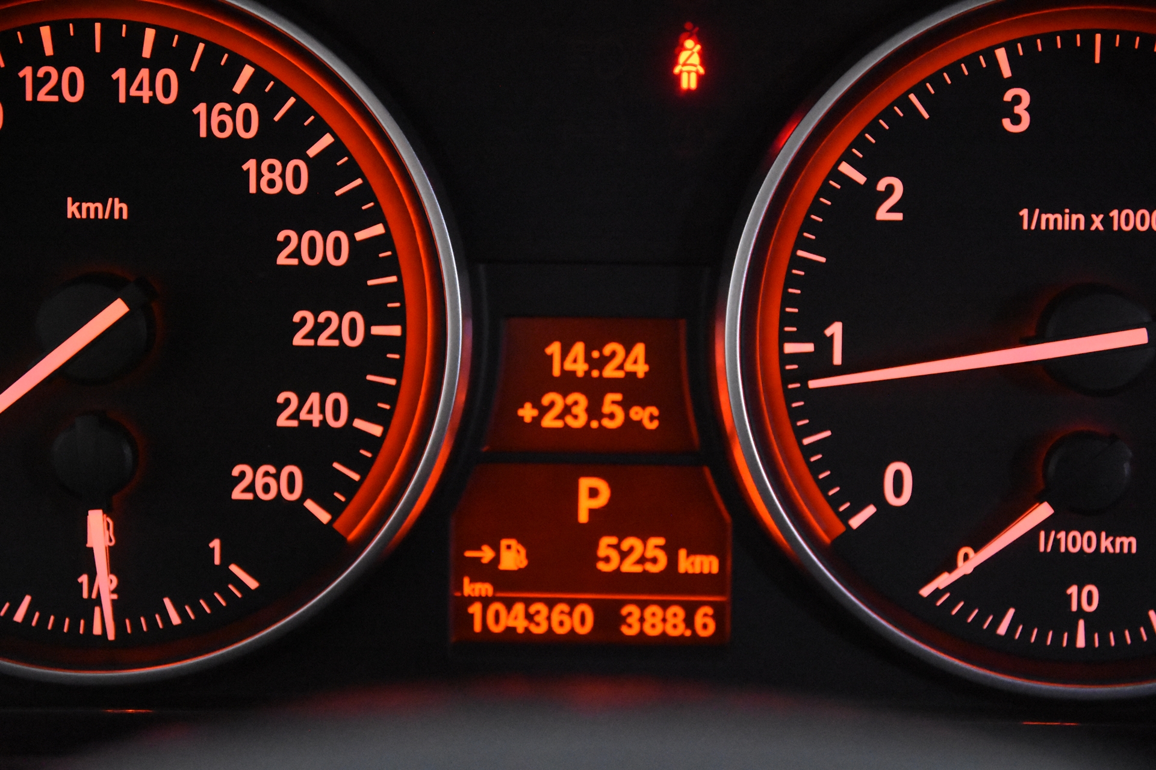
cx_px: 578
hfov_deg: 19.5
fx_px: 3371
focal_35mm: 105
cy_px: 385
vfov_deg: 13.0
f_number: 4
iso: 11400
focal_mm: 70
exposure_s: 1/125
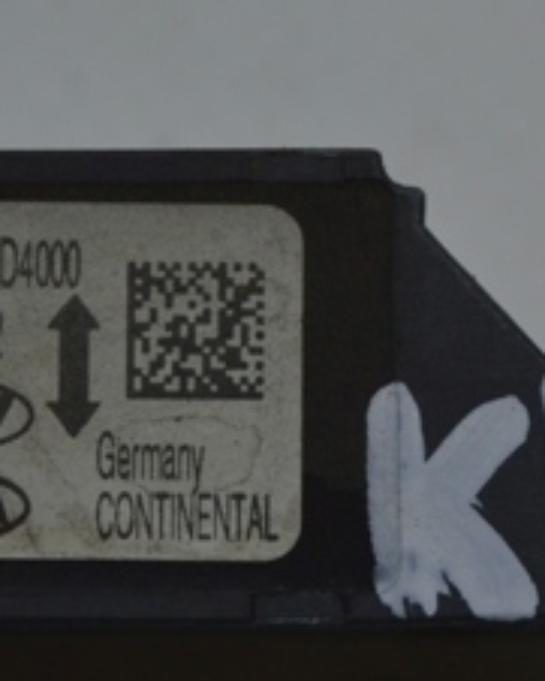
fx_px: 4419
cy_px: 279
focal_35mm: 219
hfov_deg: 7.1
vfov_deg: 8.8
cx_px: 241
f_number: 5.6
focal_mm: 55
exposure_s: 1/160
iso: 400
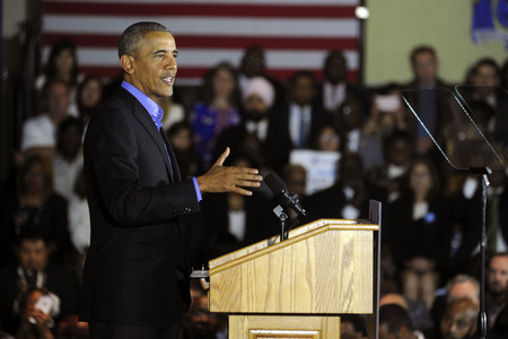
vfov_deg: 6.9
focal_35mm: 200
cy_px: 170
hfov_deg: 10.3
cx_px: 254
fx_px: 2822
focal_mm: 200
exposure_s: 1/320
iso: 1600
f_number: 4
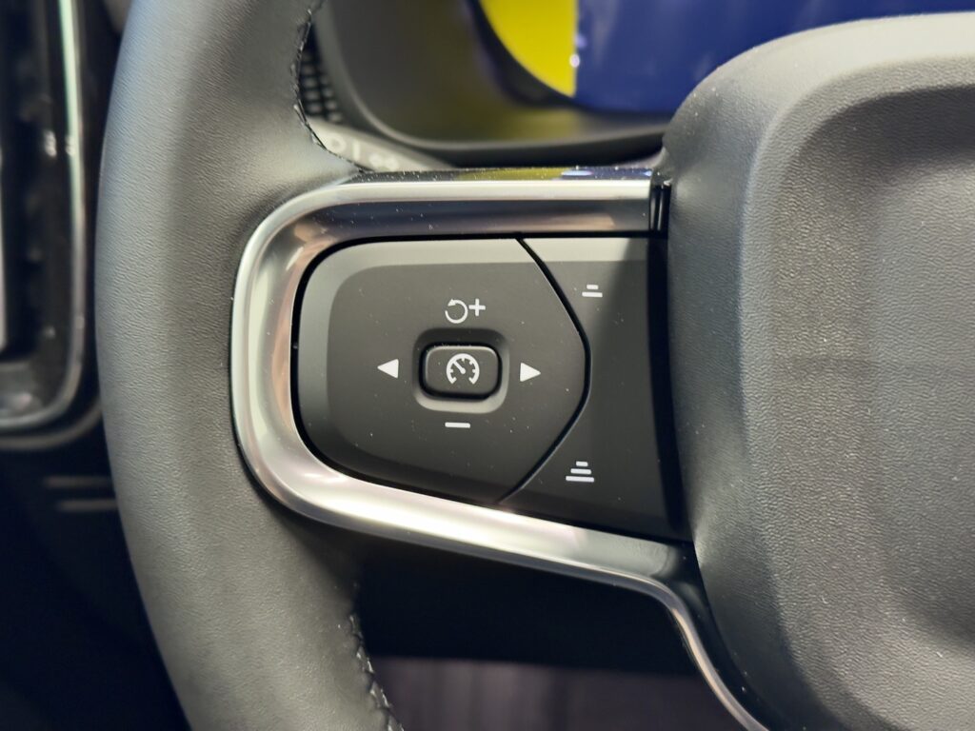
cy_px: 366
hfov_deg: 39.7
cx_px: 488
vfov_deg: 30.3
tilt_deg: -31.5
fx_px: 1352
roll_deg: +1.7
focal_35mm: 48
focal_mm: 6.76
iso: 500
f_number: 1.78
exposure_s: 1/33
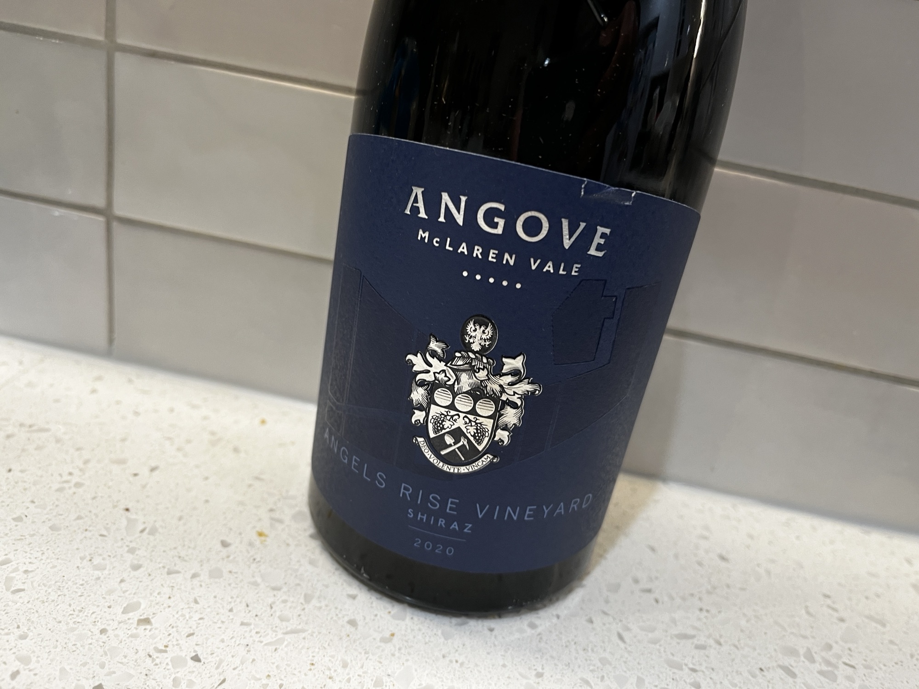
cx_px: 460
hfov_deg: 67.3
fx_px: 690
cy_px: 344
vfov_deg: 53.1
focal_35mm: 26
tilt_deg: -23.8
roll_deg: -11.4
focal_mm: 5.1
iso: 100
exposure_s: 1/50
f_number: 1.6
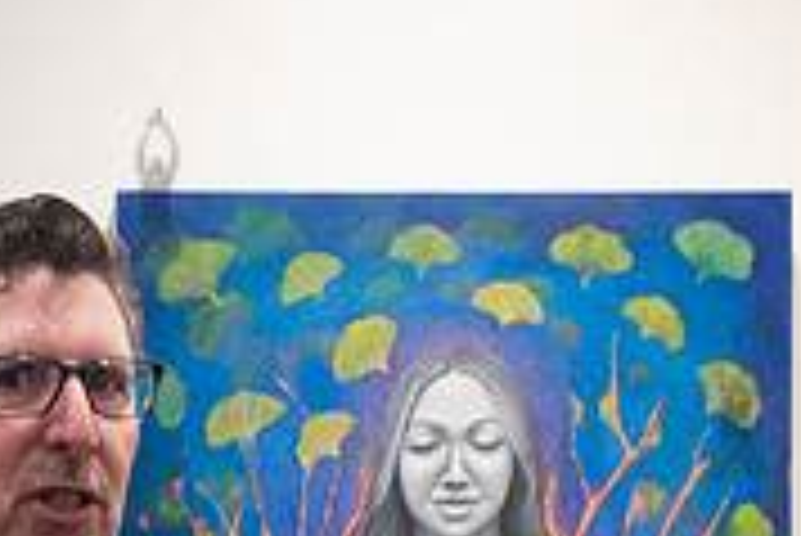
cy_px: 619
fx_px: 2538
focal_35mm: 114
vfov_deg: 11.8
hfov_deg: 17.8
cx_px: 153
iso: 5000
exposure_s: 1/400
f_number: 4
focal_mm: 35
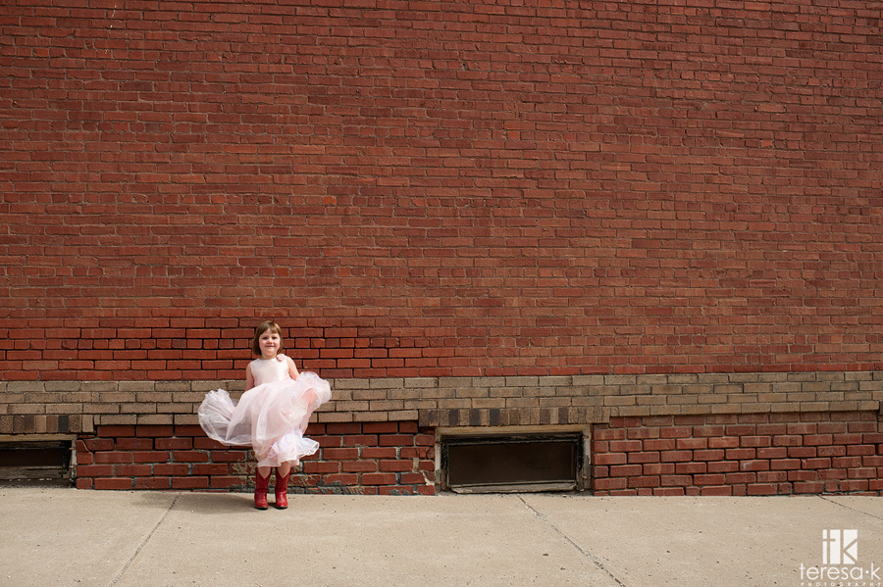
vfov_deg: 37.8
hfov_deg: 54.5
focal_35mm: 35
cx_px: 442
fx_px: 858
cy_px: 294
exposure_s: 1/2000
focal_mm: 35
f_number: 4
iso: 200
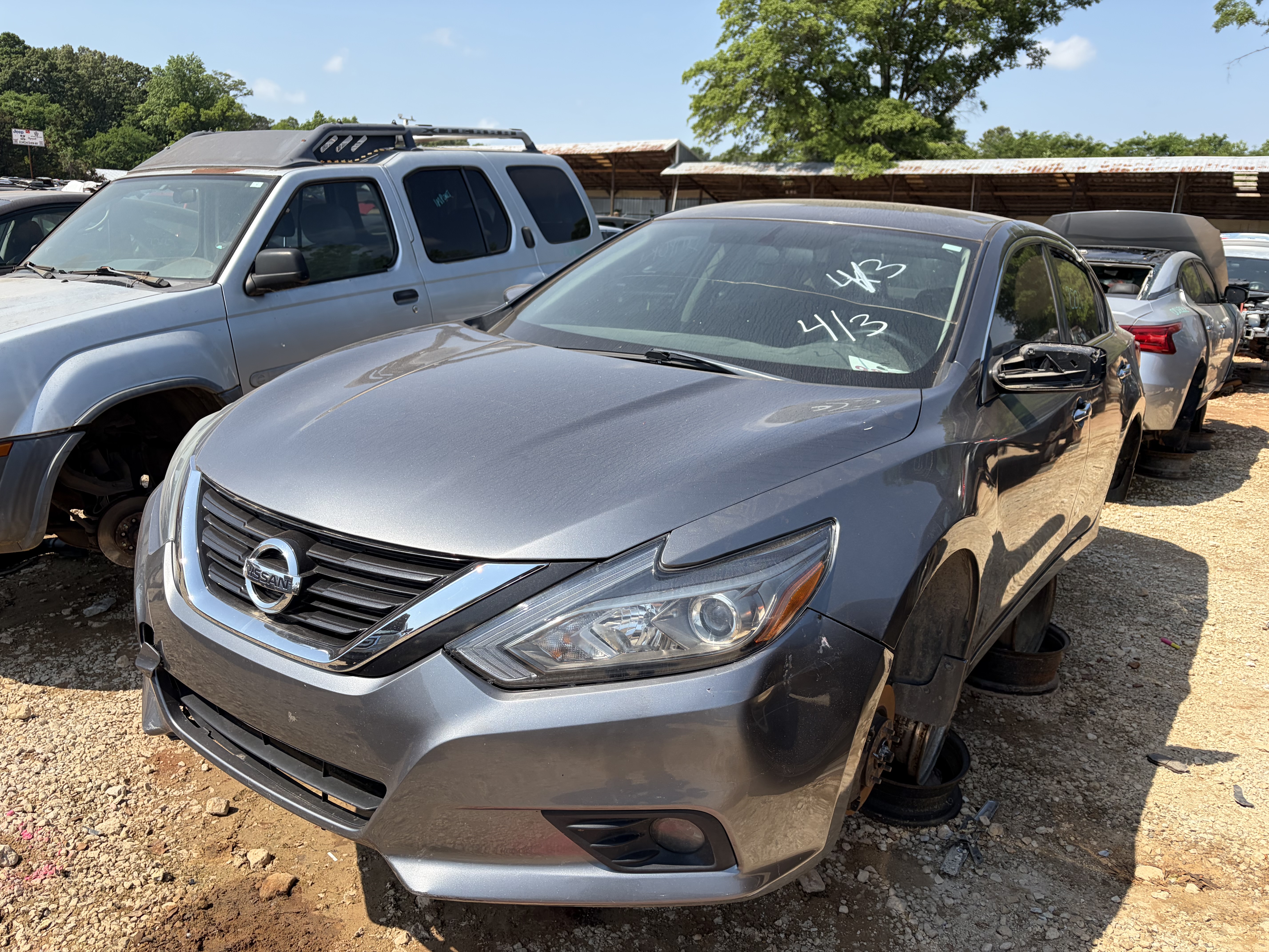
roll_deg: -2.3
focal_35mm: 26
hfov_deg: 67.3
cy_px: 476
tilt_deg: -13.9
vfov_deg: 53.1
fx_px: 953
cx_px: 634
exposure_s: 1/3448
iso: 64
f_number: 1.6
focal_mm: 5.96
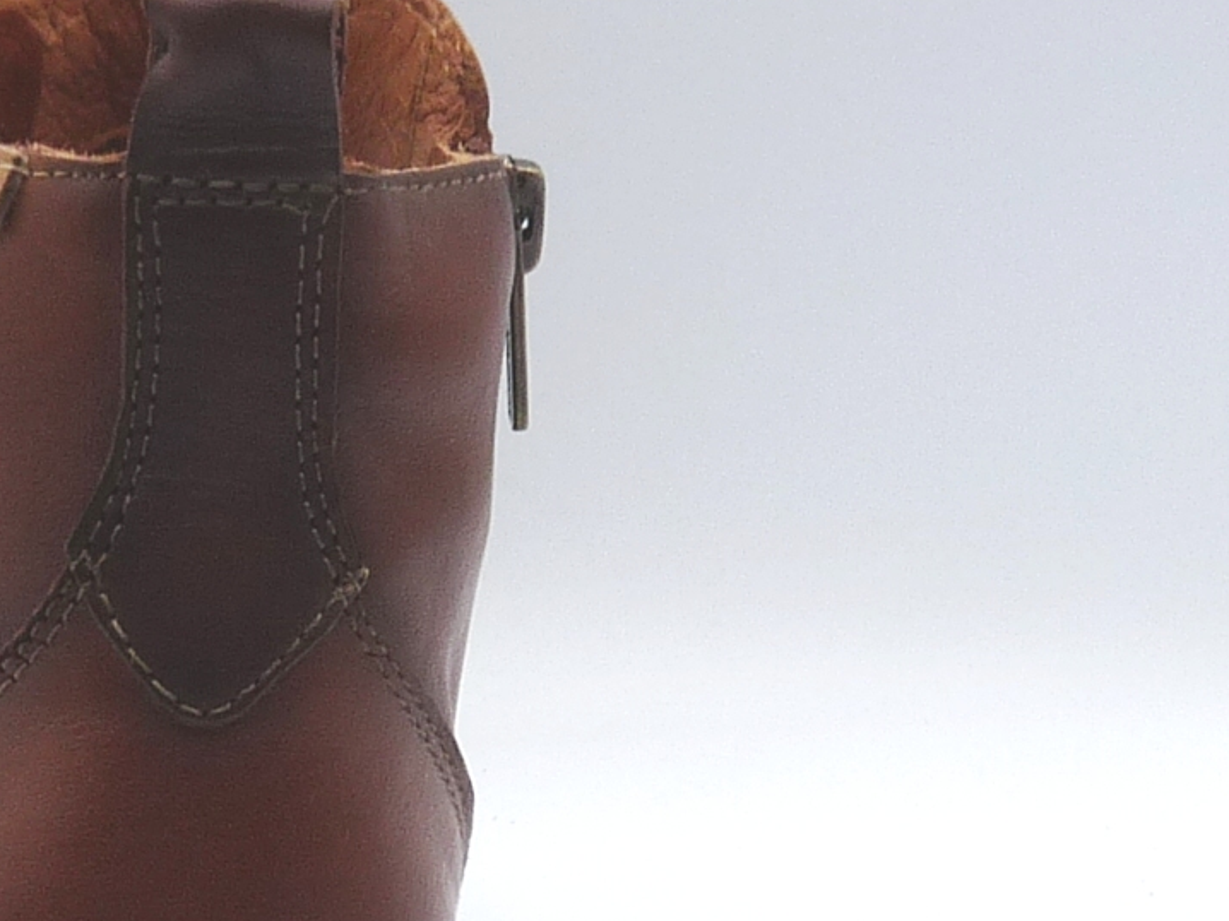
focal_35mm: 107
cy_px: 563
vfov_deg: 13.8
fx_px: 3798
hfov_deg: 18.2
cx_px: 187
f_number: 4.5
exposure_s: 1/200
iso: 100
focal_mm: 4.8
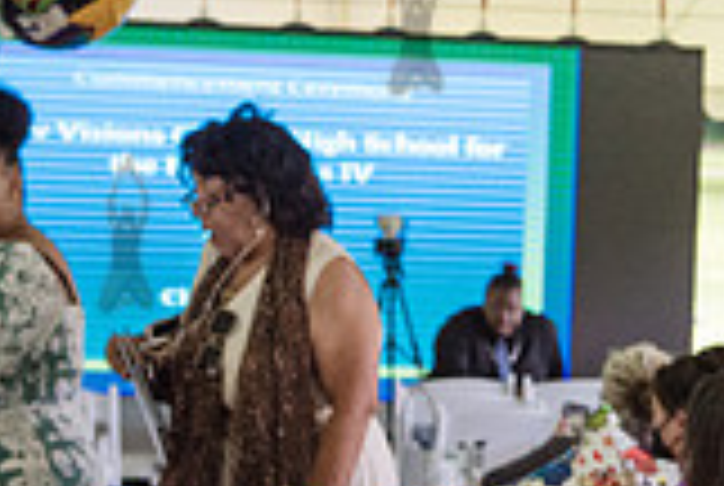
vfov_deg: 9.1
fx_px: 3042
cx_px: 994
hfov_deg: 13.0
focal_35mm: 151
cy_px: 232
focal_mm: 42
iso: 2500
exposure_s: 1/800
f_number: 4.5
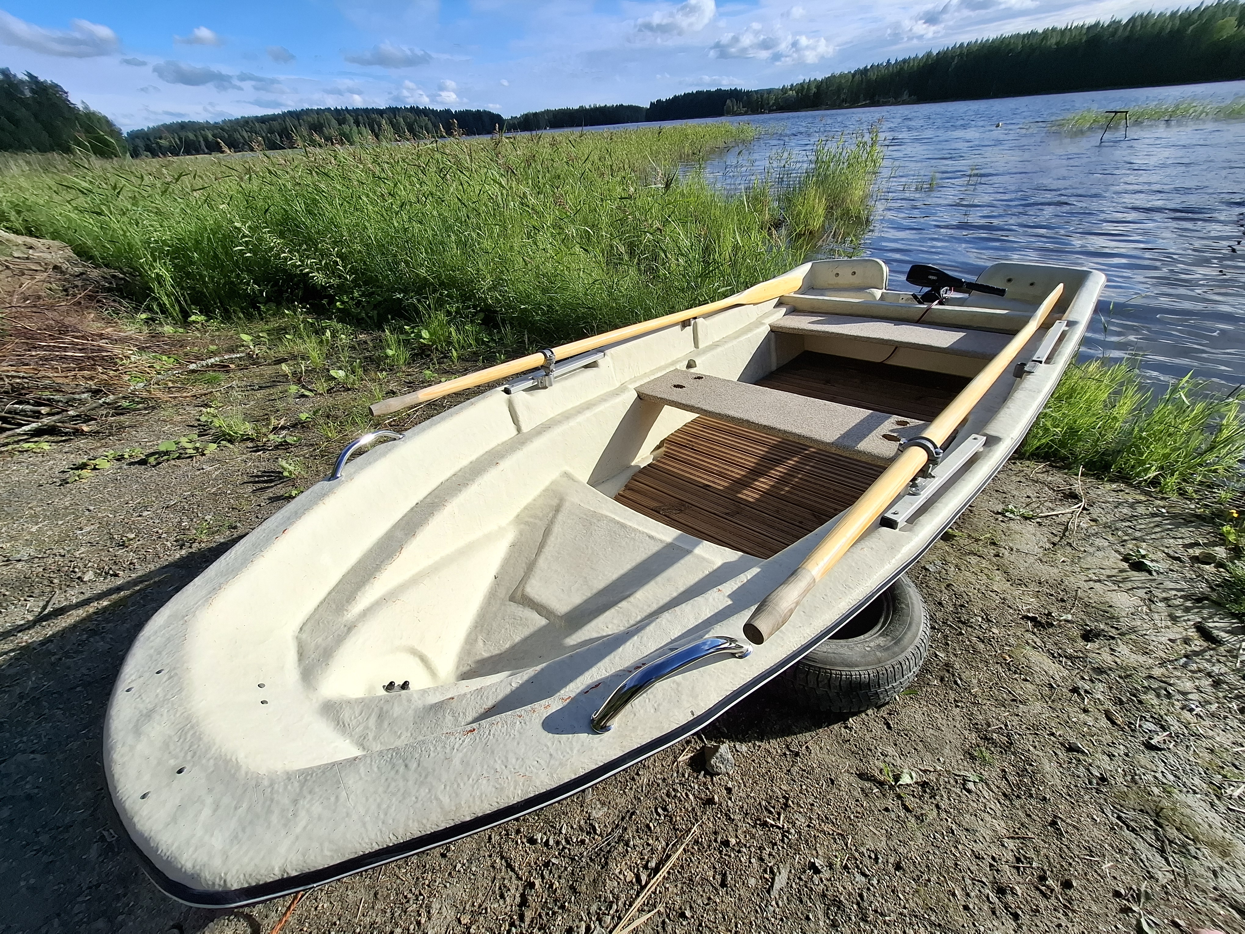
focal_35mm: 13
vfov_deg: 89.9
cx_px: 622
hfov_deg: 106.2
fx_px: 468
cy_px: 467
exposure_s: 1/1439
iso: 40
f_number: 2.2
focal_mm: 1.74
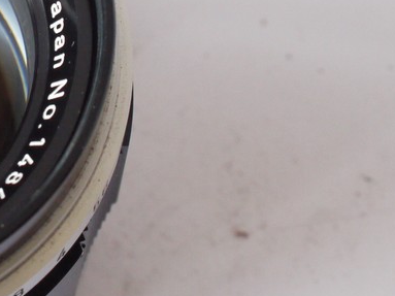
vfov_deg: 7.9
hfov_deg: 10.3
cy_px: 23
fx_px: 2145
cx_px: -136
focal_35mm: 188
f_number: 7.1
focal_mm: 30
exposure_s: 1/80
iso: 800
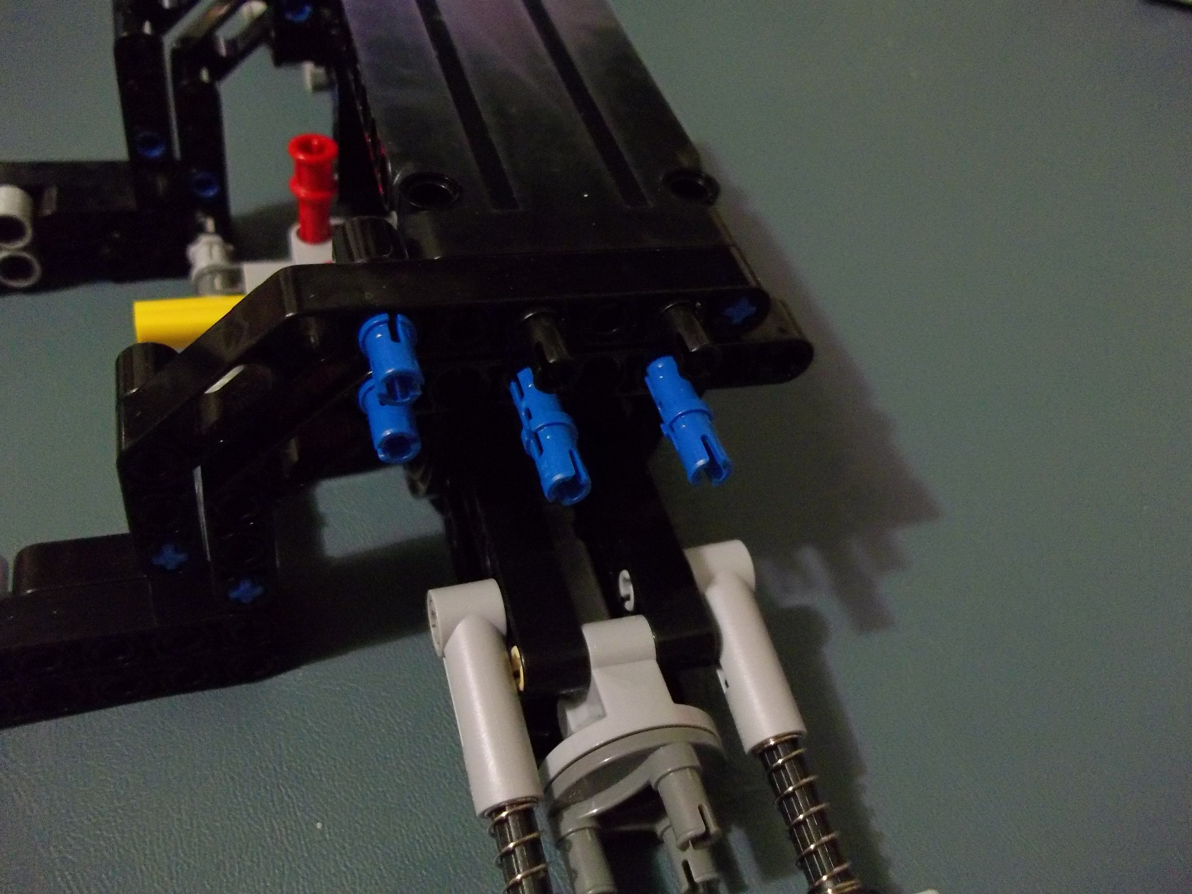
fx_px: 1102
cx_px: 596
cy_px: 447
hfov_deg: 56.8
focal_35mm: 32
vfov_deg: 44.2
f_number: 2.9
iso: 400
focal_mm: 5.7
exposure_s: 1/8
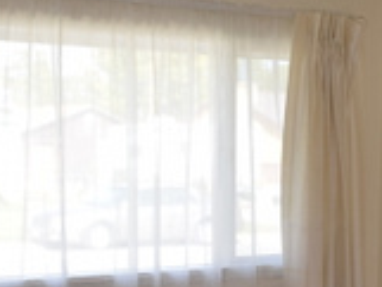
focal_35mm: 103
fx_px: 1137
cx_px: 346
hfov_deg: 18.7
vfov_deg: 14.2
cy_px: 261
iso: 200
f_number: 5.6
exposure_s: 1/125
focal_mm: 18
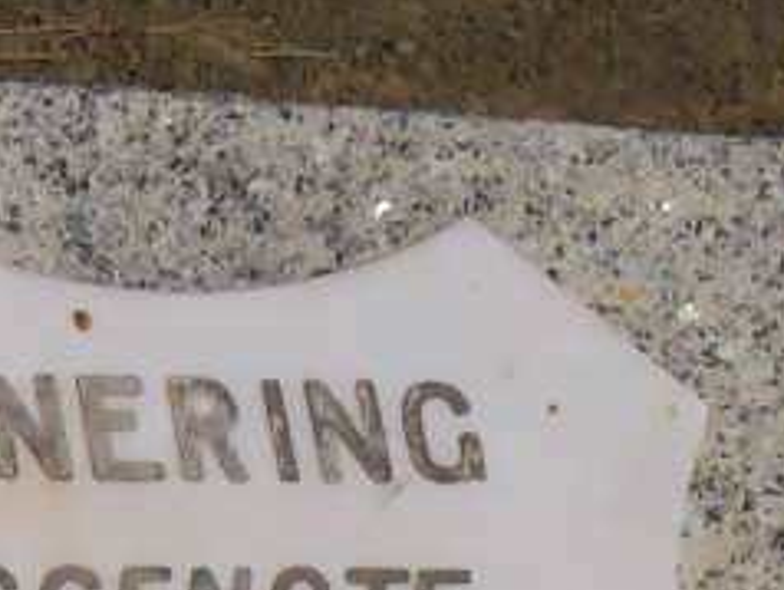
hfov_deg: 7.0
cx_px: 171
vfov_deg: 5.2
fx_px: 6393
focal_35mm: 282
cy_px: 887
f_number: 6
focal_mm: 9.4
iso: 80
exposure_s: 1/1401
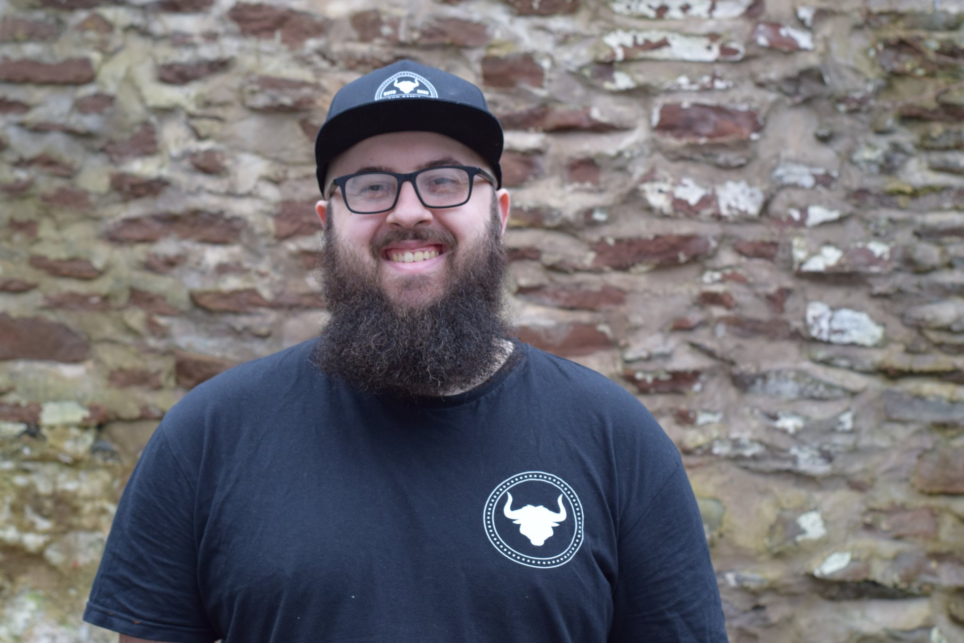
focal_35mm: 75
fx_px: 2008
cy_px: 322
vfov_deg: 18.2
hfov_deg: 27.0
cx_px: 482
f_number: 5.6
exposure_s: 1/100
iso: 400
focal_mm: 50
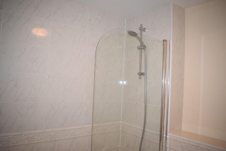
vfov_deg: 48.0
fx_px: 170
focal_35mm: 27
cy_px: 76
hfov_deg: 67.4
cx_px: 113
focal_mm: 18
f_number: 4.5
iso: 800
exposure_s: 1/80
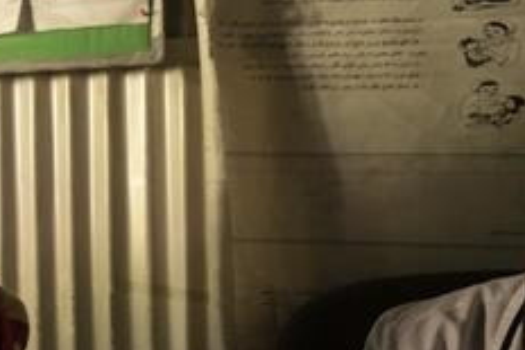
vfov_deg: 14.0
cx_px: -204
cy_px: 234
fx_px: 1430
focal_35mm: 98
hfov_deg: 18.9
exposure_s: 1/125
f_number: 2.8
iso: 1600
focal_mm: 35
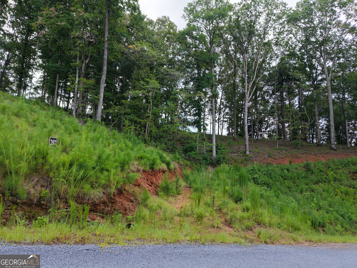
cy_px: 134
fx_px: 248
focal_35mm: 24
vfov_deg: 56.8
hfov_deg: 71.6
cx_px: 178
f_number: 1.8
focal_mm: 8.67
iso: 100
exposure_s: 1/640
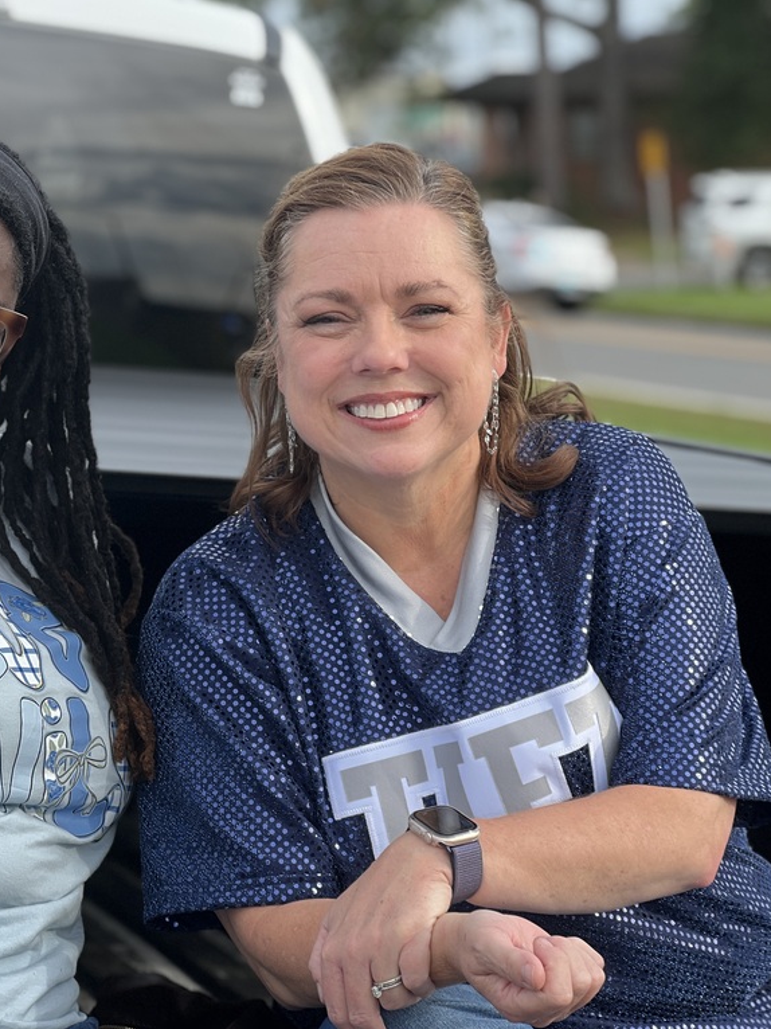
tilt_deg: -4.7
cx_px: 199
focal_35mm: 103
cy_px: 514
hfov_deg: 14.3
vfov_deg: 19.1
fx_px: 3061
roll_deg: +1.7
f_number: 2.8
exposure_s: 1/121
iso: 25
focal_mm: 9
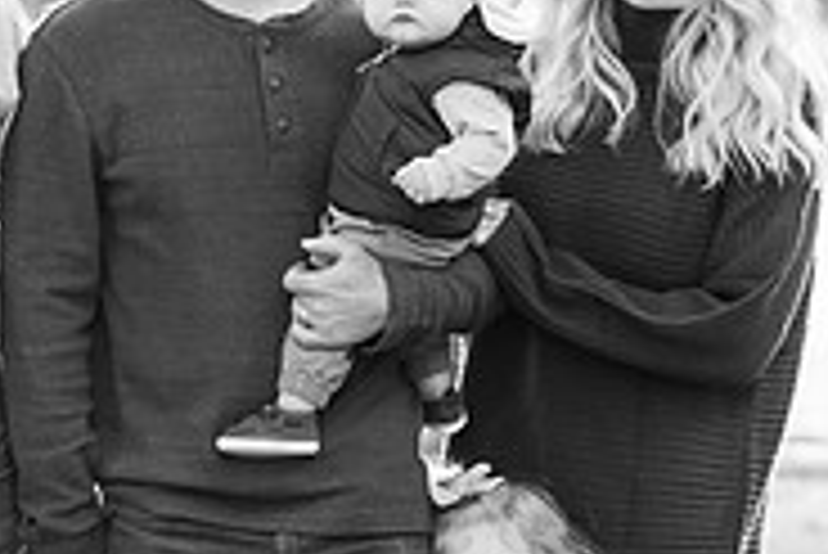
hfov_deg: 5.2
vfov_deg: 3.5
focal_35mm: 394
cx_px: -230
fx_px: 9069
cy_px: 227
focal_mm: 125
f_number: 5
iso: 2000
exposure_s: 1/250
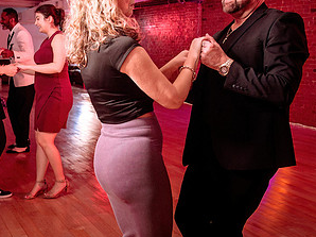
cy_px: 111
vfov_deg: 26.5
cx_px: 137
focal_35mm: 55
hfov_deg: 34.9
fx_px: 502
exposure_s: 1/160
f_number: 4
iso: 640
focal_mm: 24
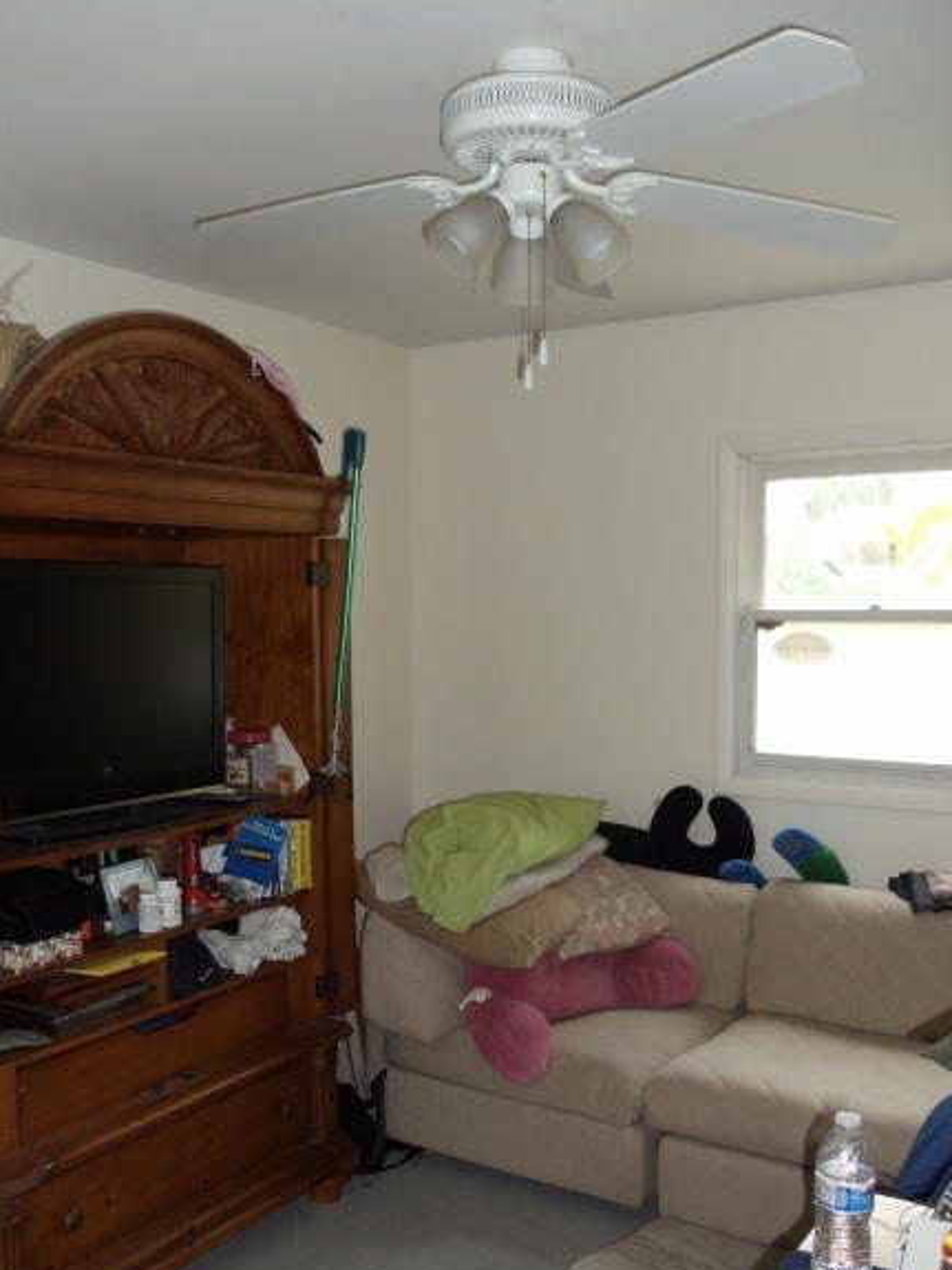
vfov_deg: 38.9
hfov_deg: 29.7
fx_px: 1797
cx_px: 457
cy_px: 682
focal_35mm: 49
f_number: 3.5
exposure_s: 1/30
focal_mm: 6
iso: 200
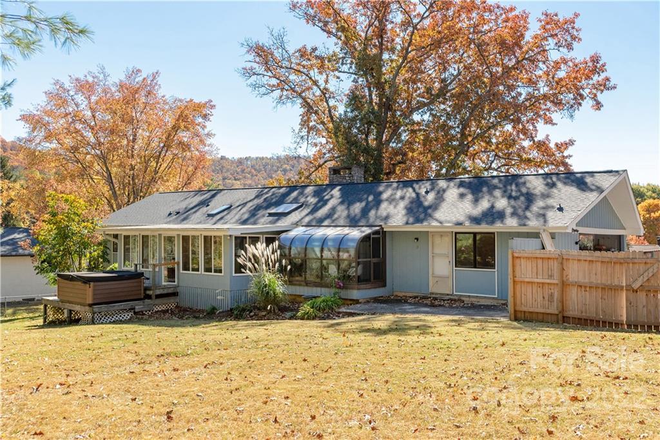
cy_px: 220
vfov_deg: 43.6
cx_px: 330
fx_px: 550
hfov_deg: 61.9
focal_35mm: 30
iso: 320
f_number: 7.1
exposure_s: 1/1000
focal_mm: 30
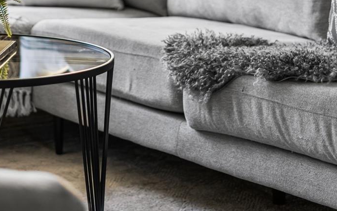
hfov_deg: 17.5
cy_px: -44
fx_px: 1084
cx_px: 57
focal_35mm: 118
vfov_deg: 10.9
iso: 125
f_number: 1.8
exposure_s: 1/60
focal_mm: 50
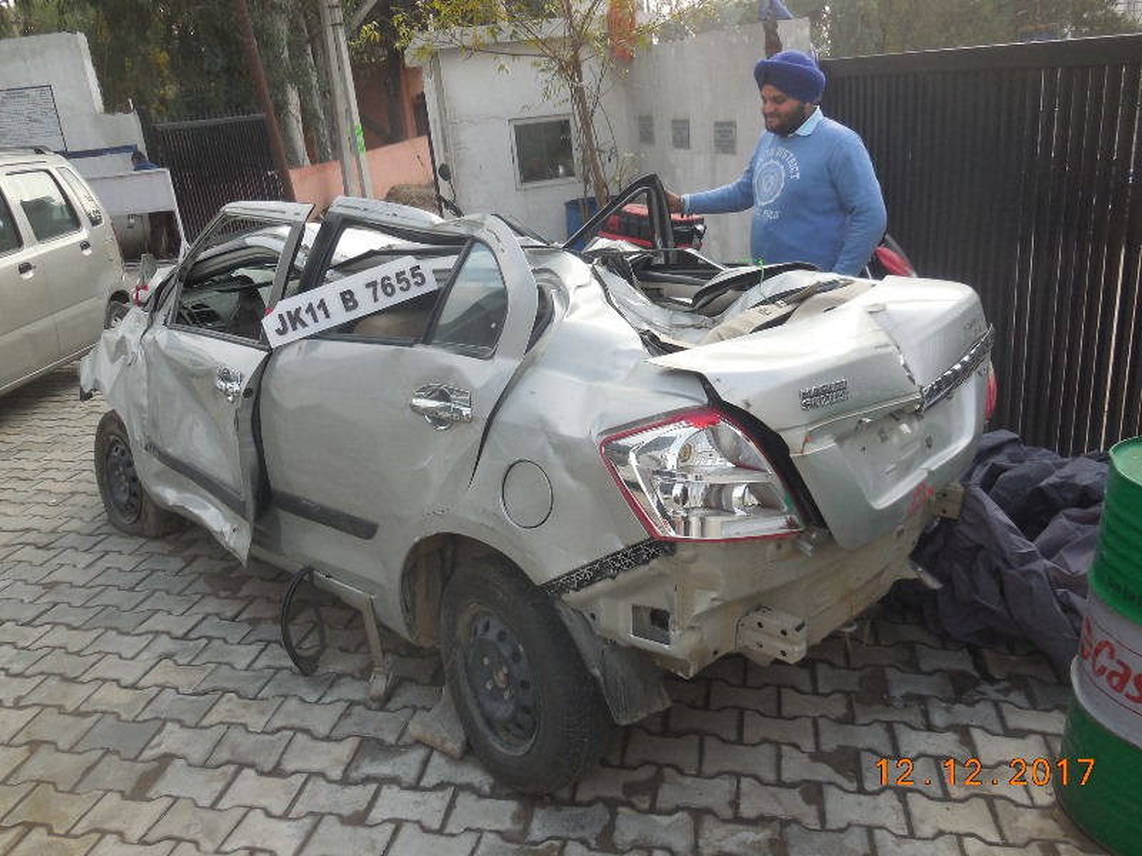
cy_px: 428
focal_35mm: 30
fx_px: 990
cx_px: 571
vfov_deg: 46.8
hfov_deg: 60.0
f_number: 3.2
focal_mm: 5.3
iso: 125
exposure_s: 1/400
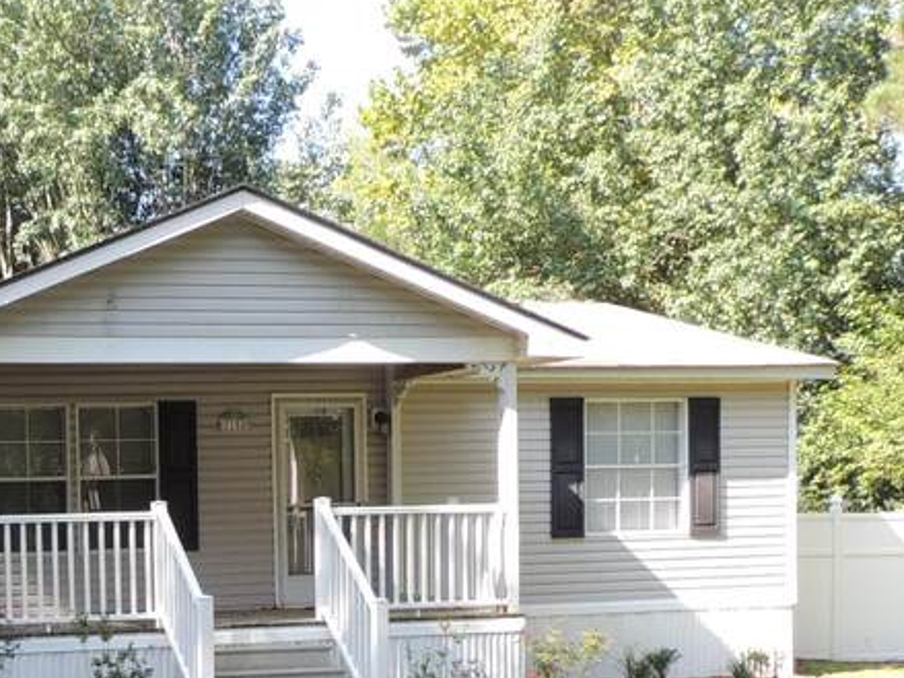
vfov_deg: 20.4
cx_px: 91
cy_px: 662
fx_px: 1828
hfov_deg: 26.8
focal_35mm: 70
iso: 100
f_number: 3
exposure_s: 1/200
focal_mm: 4.3
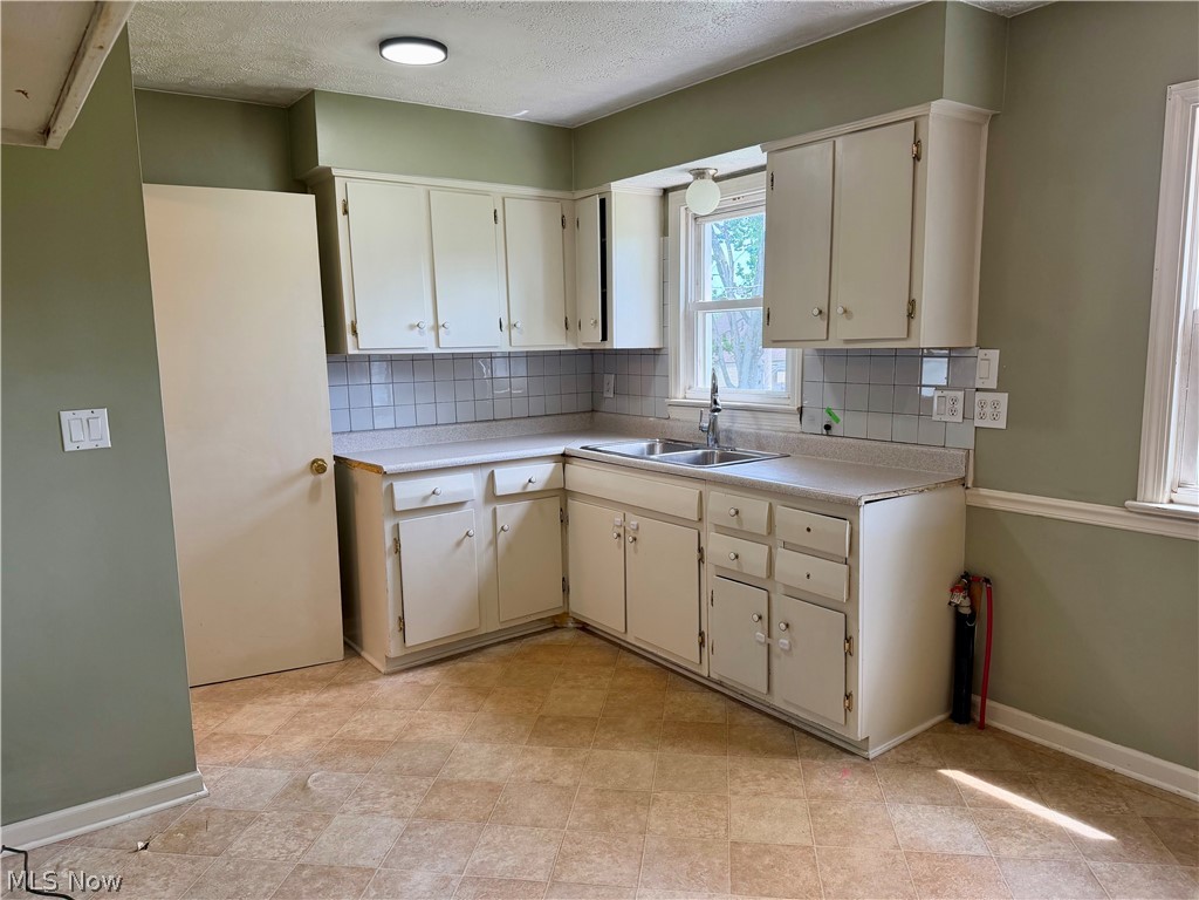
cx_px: 600
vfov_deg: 56.8
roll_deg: +1.0
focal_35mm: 24
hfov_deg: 71.6
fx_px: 831
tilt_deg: -7.8
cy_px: 450
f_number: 1.78
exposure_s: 1/210
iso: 160
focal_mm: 6.76
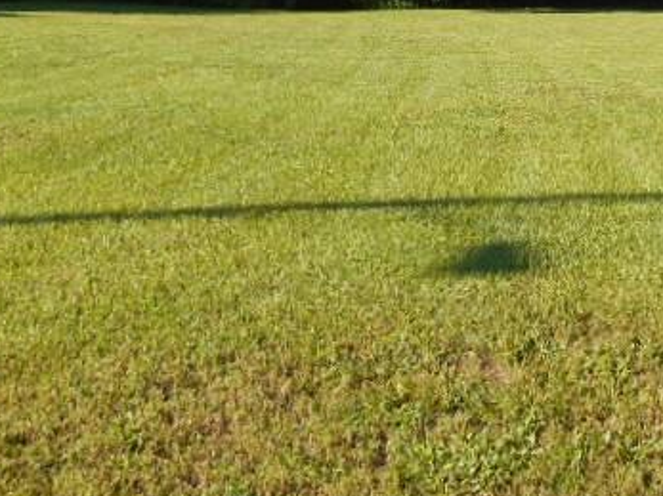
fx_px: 919
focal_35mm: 48
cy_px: 67
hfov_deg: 38.3
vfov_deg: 29.2
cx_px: 525
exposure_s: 1/400
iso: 80
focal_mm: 4.7
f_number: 3.4
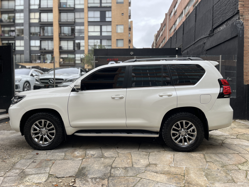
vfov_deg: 53.1
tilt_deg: -2.3
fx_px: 187
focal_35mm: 26
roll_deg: -0.1
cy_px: 94
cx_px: 124
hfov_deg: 67.3
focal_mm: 5.1
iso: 50
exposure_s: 1/992
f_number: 1.6
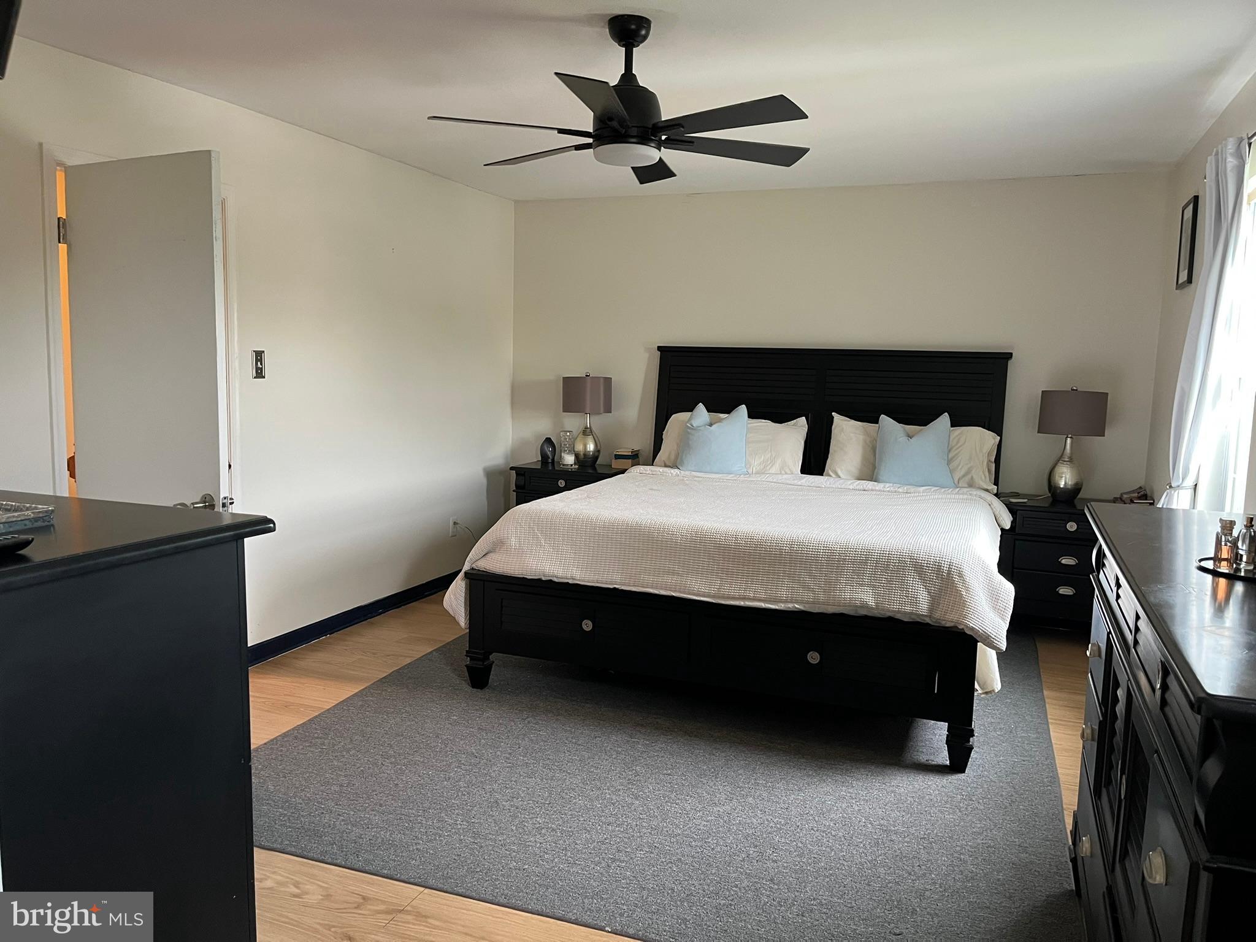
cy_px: 471
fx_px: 943
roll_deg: -0.9
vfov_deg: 53.1
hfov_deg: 67.3
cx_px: 628
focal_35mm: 26
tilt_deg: -5.4
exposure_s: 1/60
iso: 250
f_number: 1.6
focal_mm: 5.1
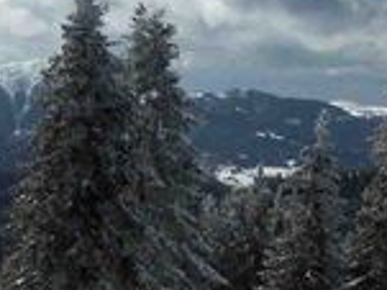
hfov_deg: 13.7
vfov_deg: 10.3
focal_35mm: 144
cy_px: 208
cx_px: 195
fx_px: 1609
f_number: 8
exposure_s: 1/500
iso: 100
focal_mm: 8.79
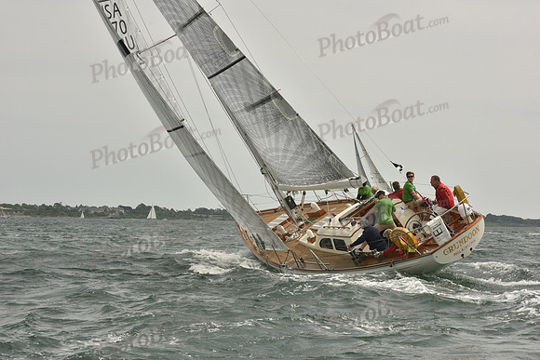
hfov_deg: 28.8
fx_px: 1050
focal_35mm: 70
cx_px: 270
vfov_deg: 19.5
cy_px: 180
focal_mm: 70
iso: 400
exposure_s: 1/1000
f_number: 11
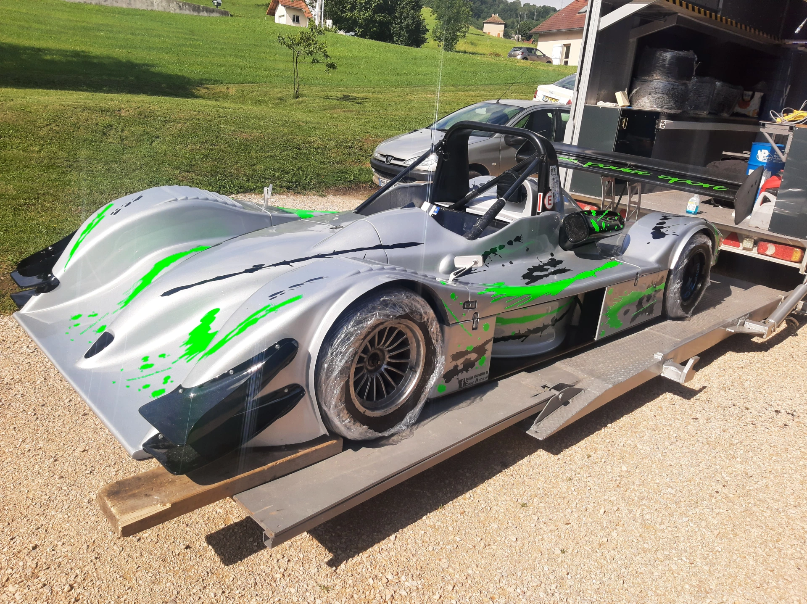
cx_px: 404
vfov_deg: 53.0
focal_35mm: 26
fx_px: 606
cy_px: 302
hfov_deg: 67.3
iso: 40
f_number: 1.7
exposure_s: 1/1326
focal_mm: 3.93
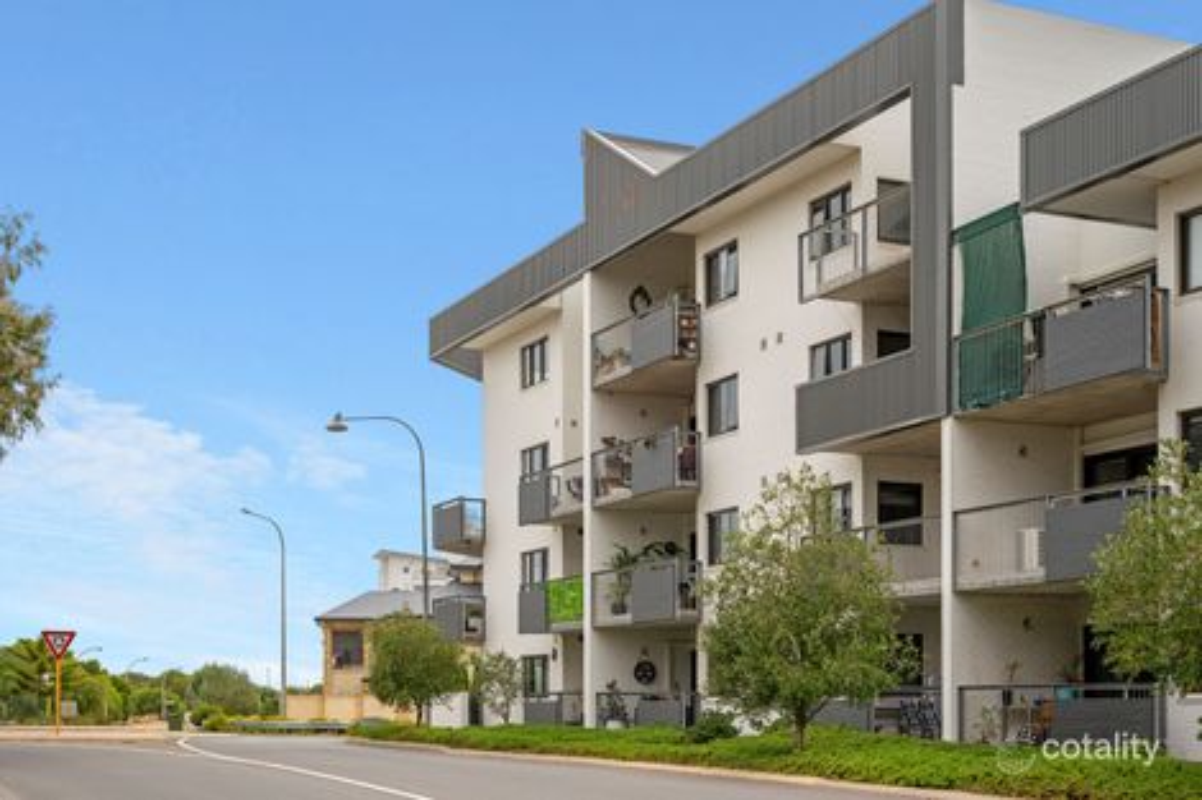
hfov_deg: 41.9
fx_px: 1569
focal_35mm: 47
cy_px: 400
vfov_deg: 28.6
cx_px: 601
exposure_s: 1/1600
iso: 320
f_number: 9
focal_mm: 47
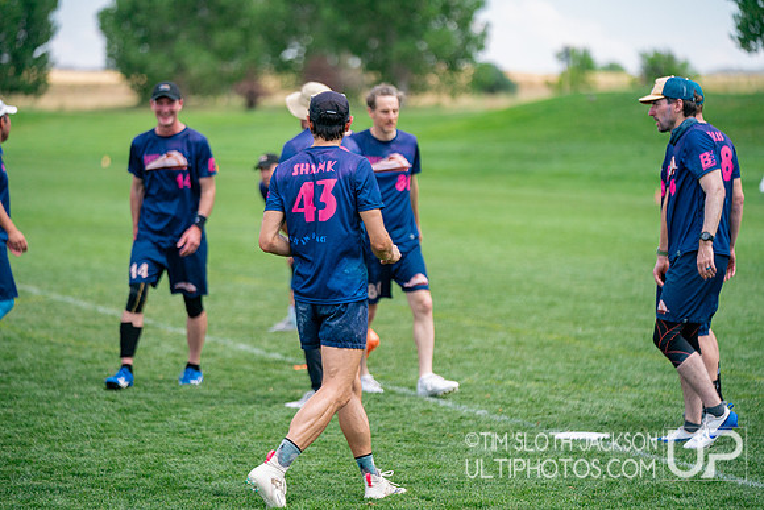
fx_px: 3311
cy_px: 255
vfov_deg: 8.8
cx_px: 382
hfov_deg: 13.2
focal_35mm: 156
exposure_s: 1/8000
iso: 500
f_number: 2.8
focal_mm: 156
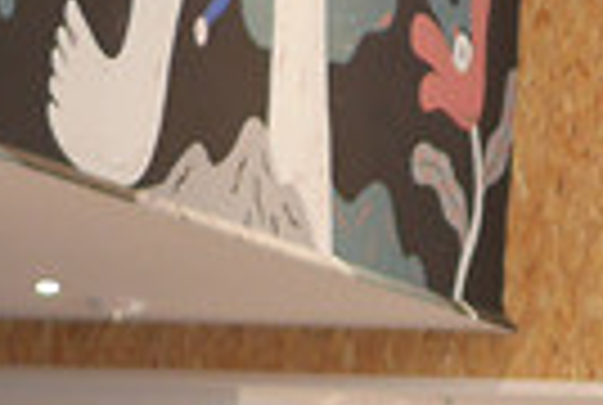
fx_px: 3895
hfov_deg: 8.6
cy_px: 544
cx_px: 981
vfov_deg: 5.9
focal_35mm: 232
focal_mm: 15
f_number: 1.7
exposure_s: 1/60
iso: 400
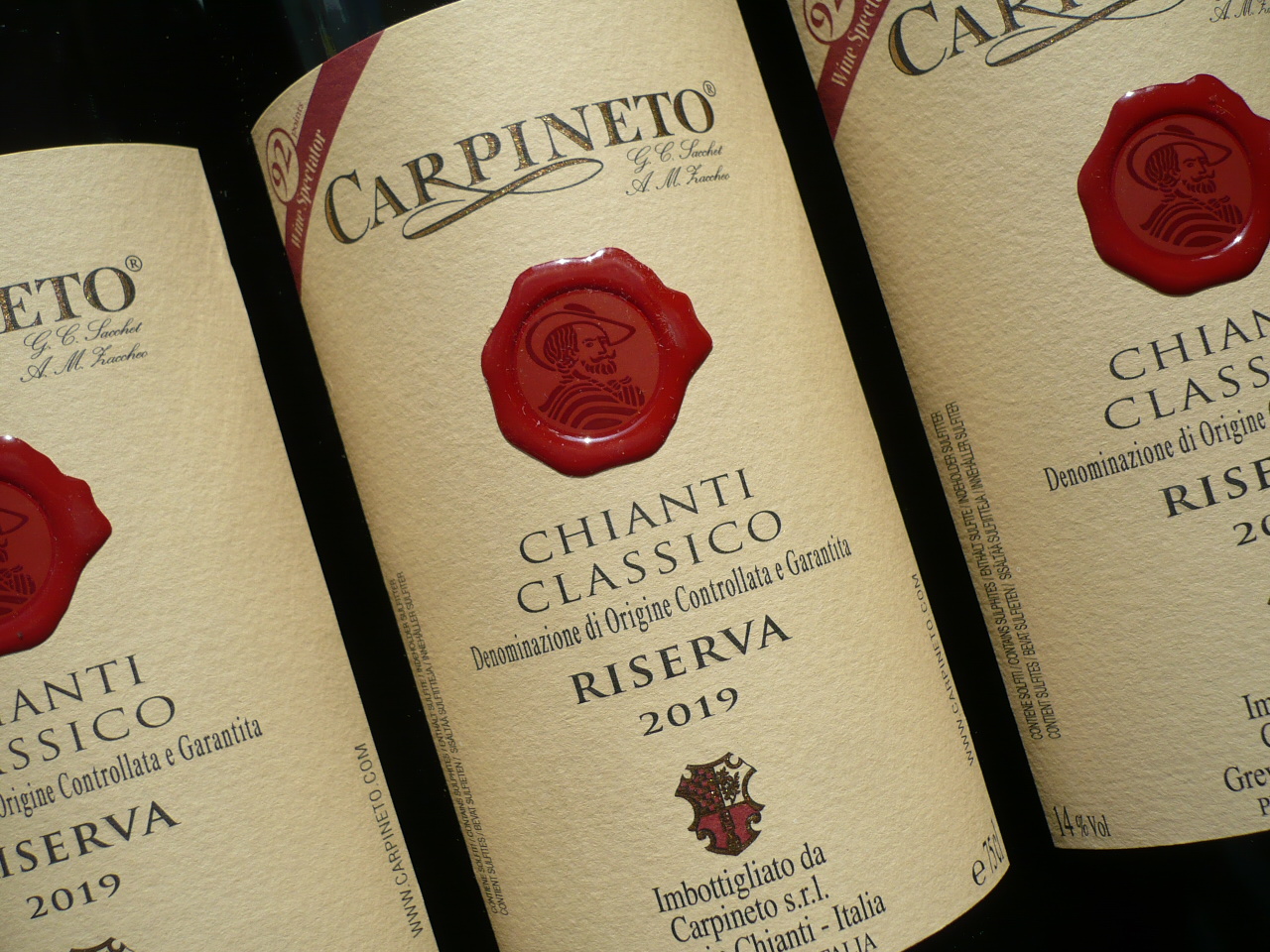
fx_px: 1284
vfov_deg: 40.7
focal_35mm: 35
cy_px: 476
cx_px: 635
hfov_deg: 52.6
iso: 100
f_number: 8
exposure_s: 1/250
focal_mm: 5.8
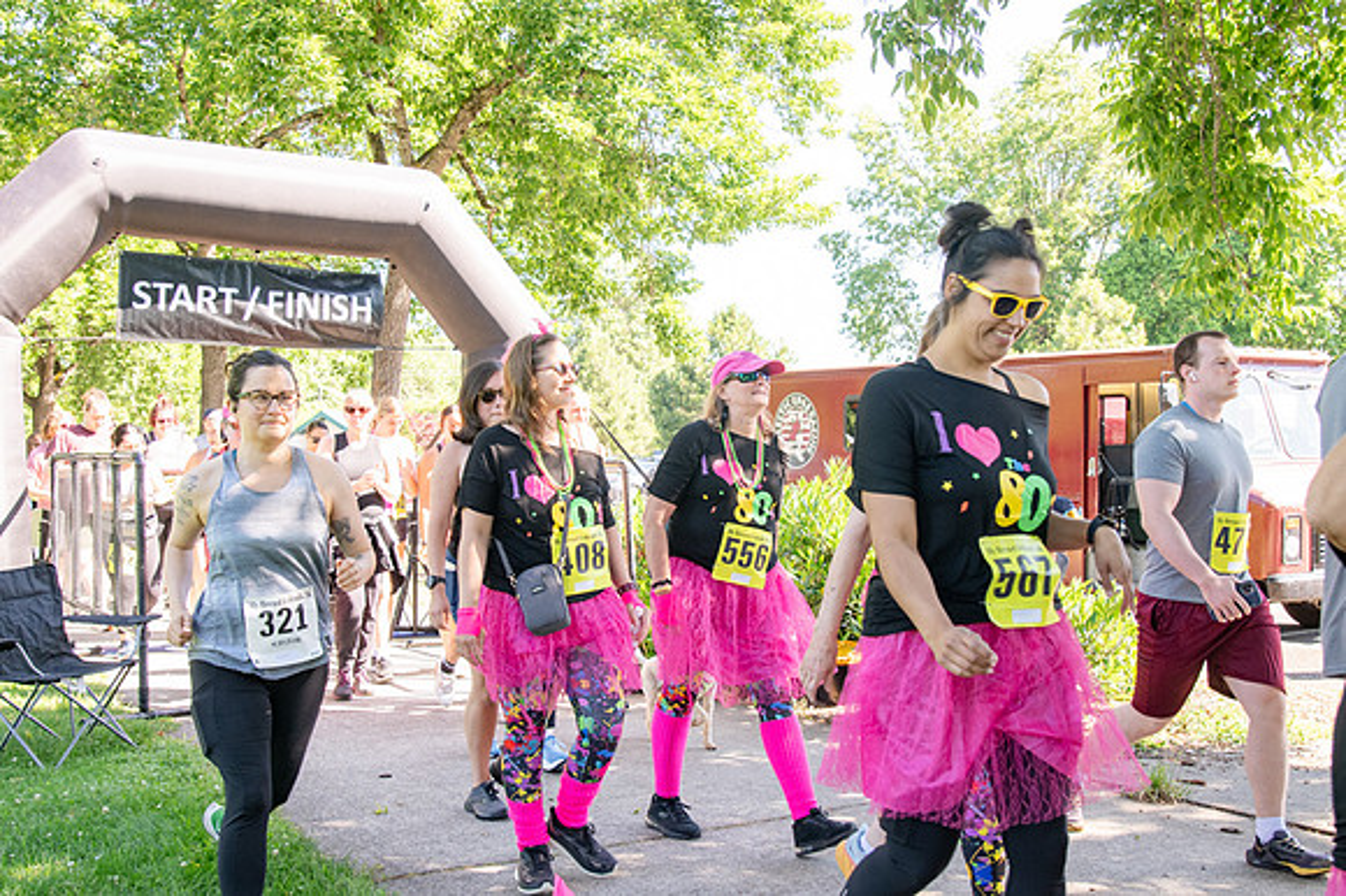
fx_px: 1345
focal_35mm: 36
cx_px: 673
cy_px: 448
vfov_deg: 36.8
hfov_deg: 53.2
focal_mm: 24
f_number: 3.5
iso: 500
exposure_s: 1/400
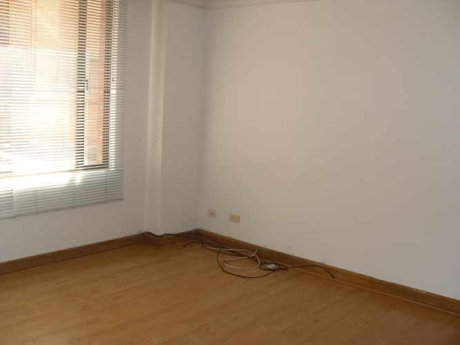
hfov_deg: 50.1
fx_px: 492
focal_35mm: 37
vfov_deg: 38.7
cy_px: 172
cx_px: 230
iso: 100
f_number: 2.8
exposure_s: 1/45
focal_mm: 6.3
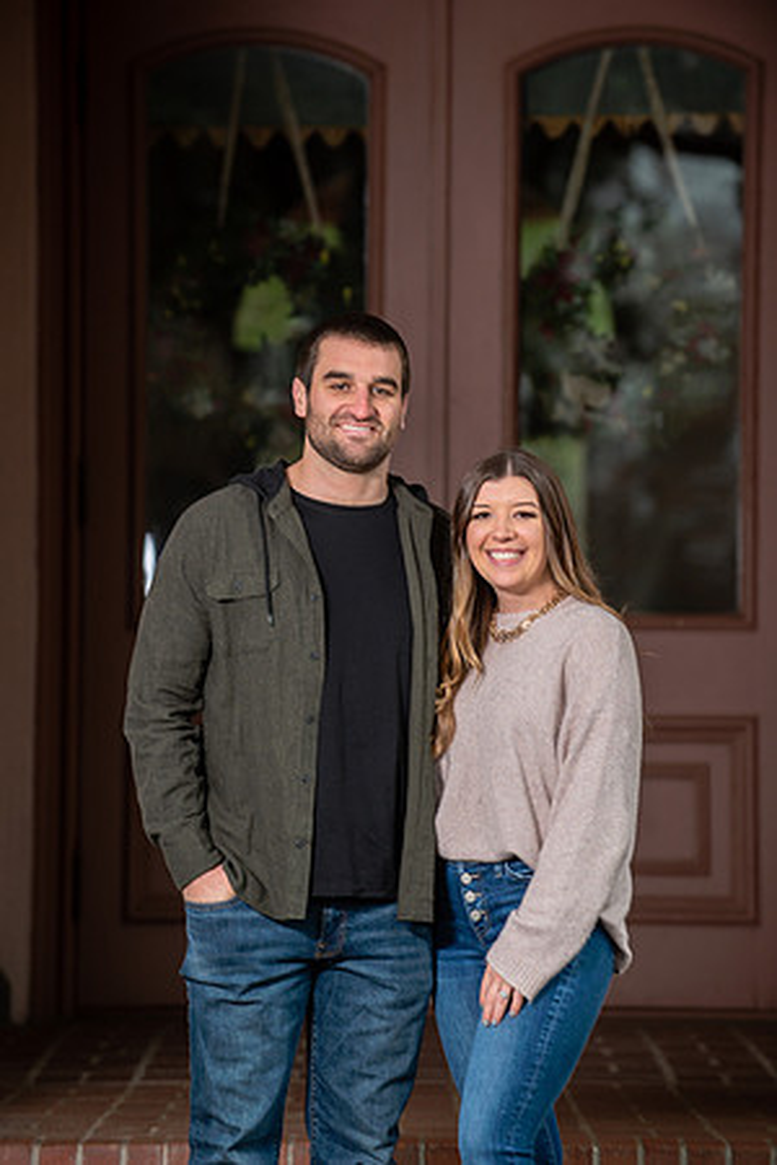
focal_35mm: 190
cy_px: 582
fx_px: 6151
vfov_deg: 10.8
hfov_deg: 7.2
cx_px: 388
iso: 200
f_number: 4
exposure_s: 1/60
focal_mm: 190
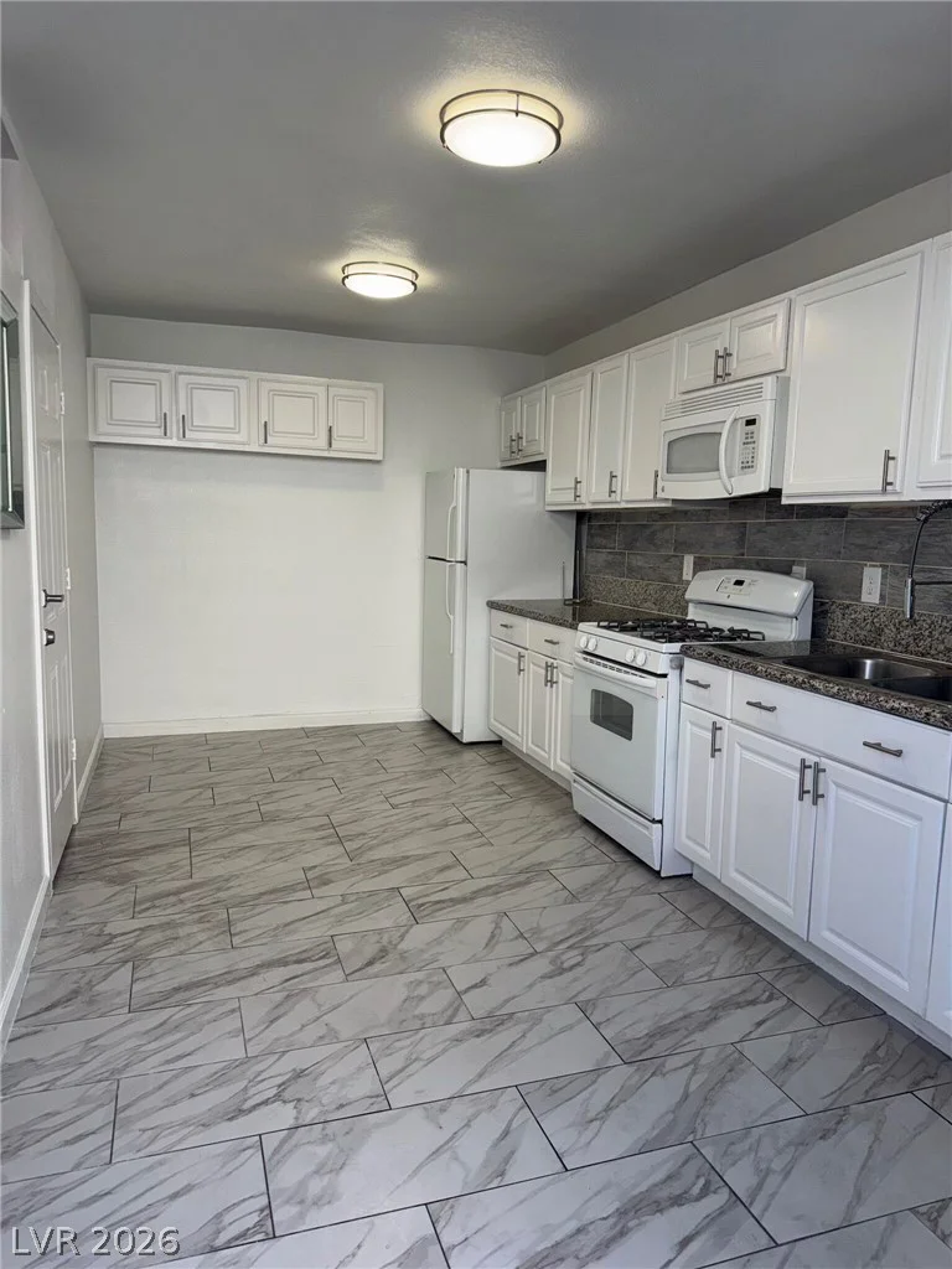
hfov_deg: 56.8
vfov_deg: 71.6
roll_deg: -0.5
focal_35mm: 24
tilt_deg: -8.0
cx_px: 476
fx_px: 880
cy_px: 634
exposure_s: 1/289
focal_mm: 6.76
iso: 50
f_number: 1.78
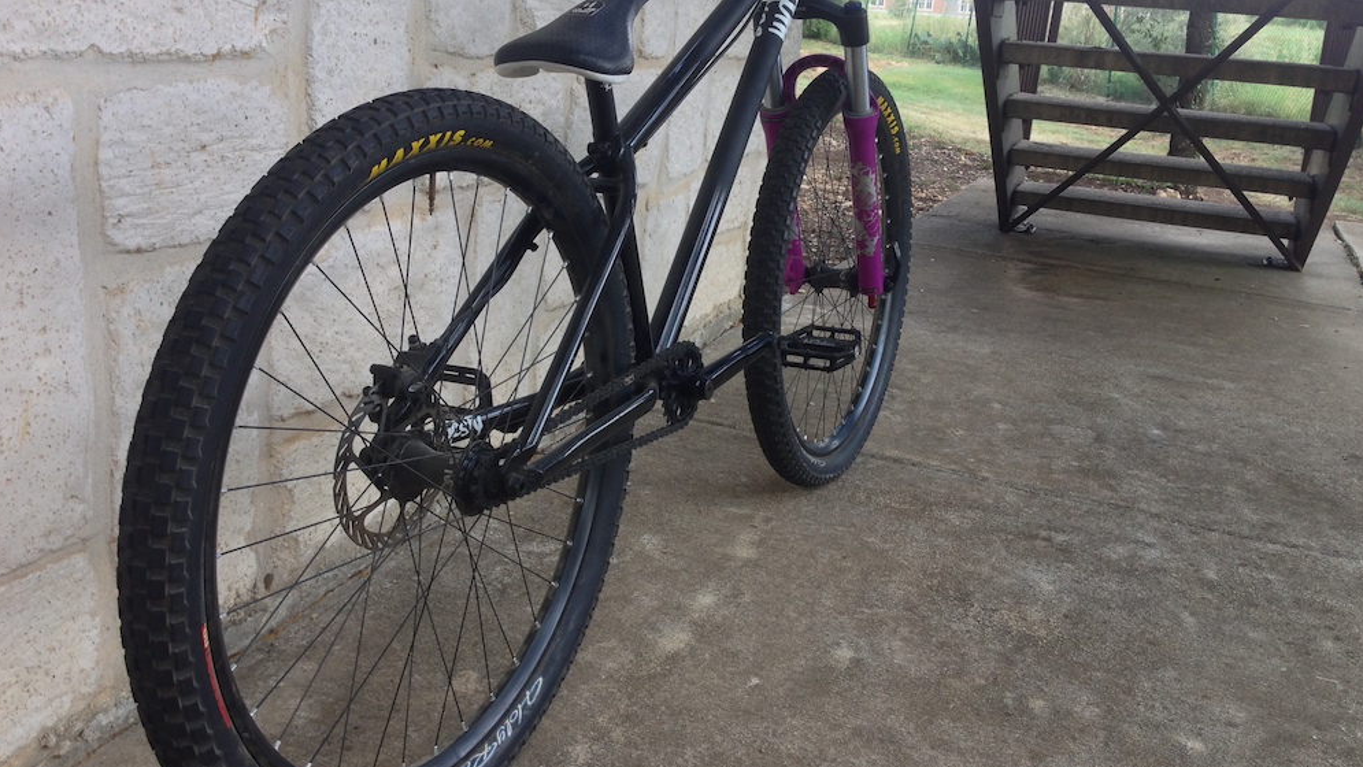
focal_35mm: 37
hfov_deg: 54.0
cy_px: 327
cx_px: 675
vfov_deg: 32.0
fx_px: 1337
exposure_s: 1/120
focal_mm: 4.12
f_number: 2.4
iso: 50
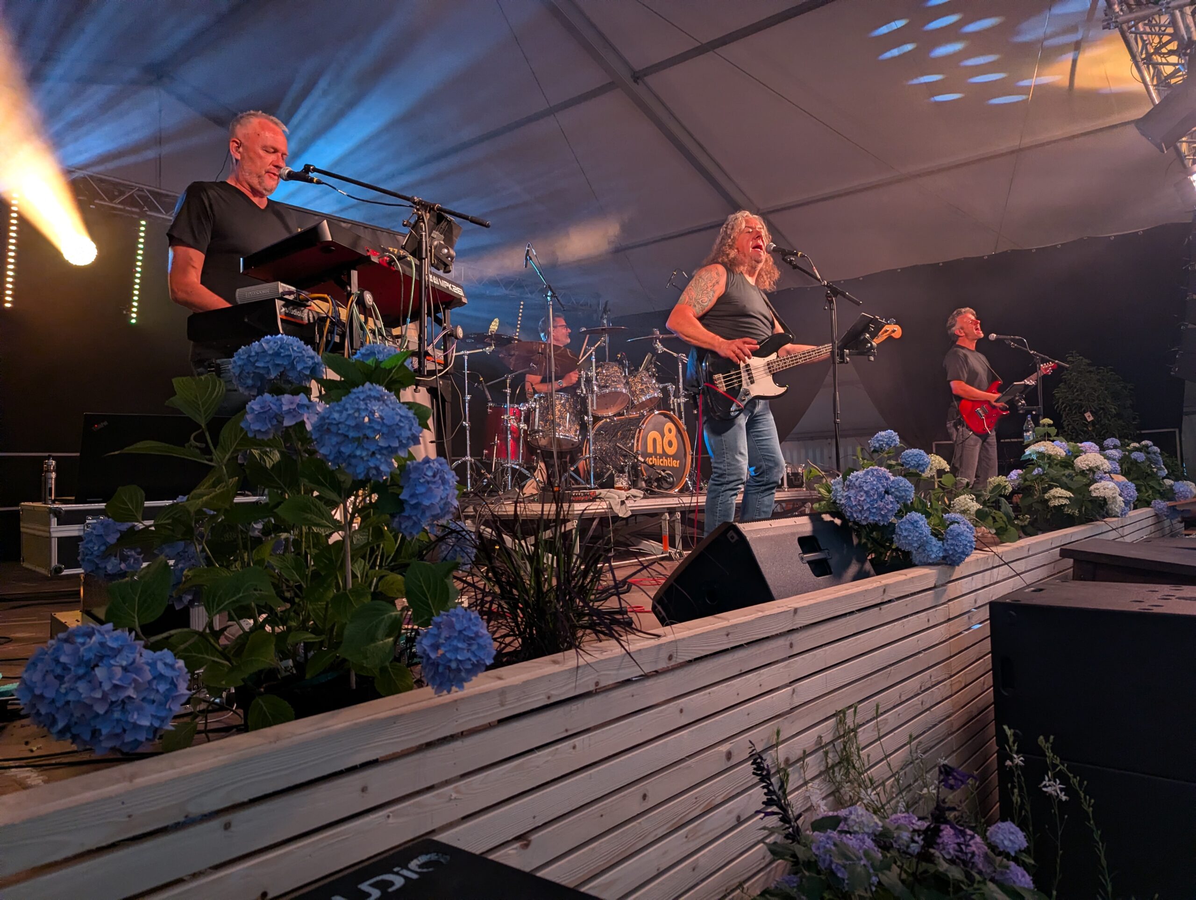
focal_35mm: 24
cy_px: 450
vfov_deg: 56.9
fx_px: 830
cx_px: 598
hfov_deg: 71.5
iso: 572
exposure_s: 1/266
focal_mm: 6.81
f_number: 1.85
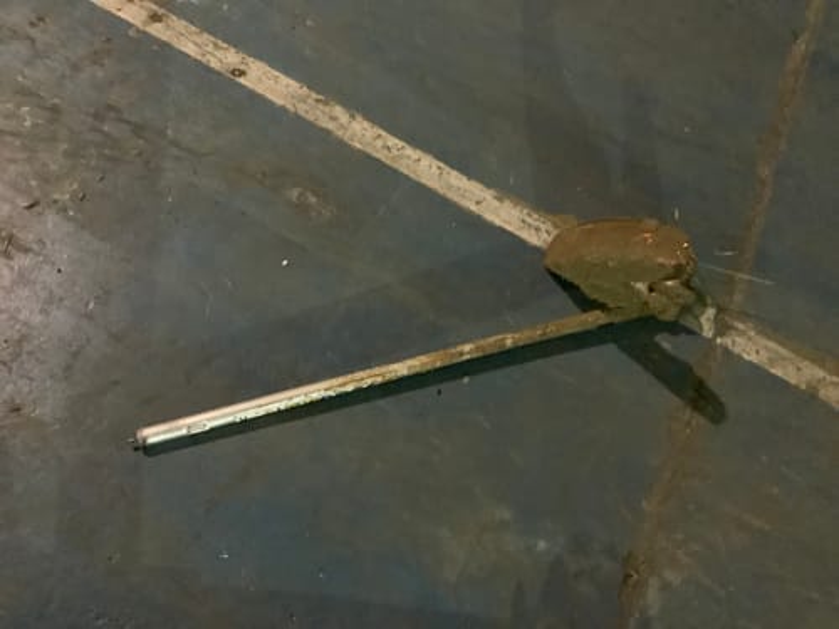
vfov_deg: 45.4
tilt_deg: -58.4
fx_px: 751
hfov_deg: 58.4
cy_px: 314
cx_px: 420
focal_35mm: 31
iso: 800
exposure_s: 1/17
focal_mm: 3.3
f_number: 2.4
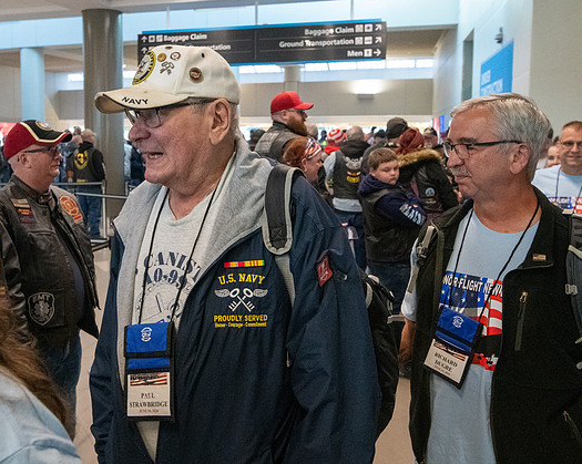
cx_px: 215
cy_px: 186
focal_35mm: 38
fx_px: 654
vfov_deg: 38.9
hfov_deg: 47.5
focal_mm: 24
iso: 10000
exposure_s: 1/320
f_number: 4.5
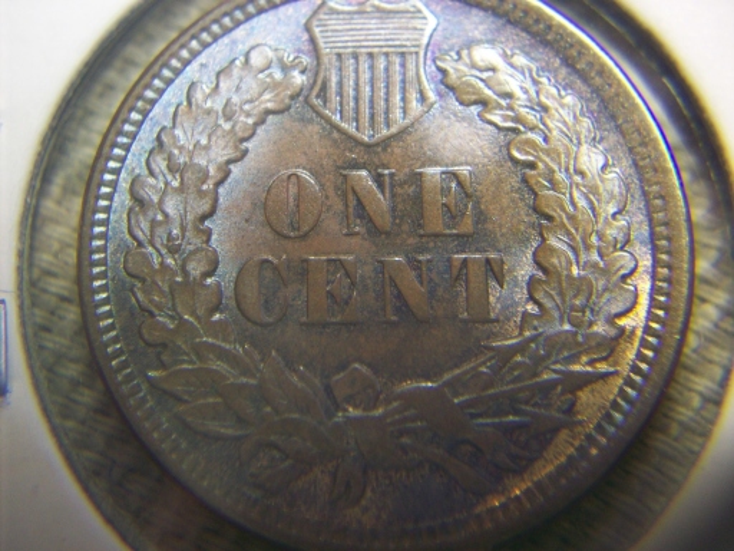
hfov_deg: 50.1
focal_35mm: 37
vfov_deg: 38.7
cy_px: 276
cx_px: 367
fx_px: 785
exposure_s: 1/8
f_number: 2.8
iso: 80
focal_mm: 6.2
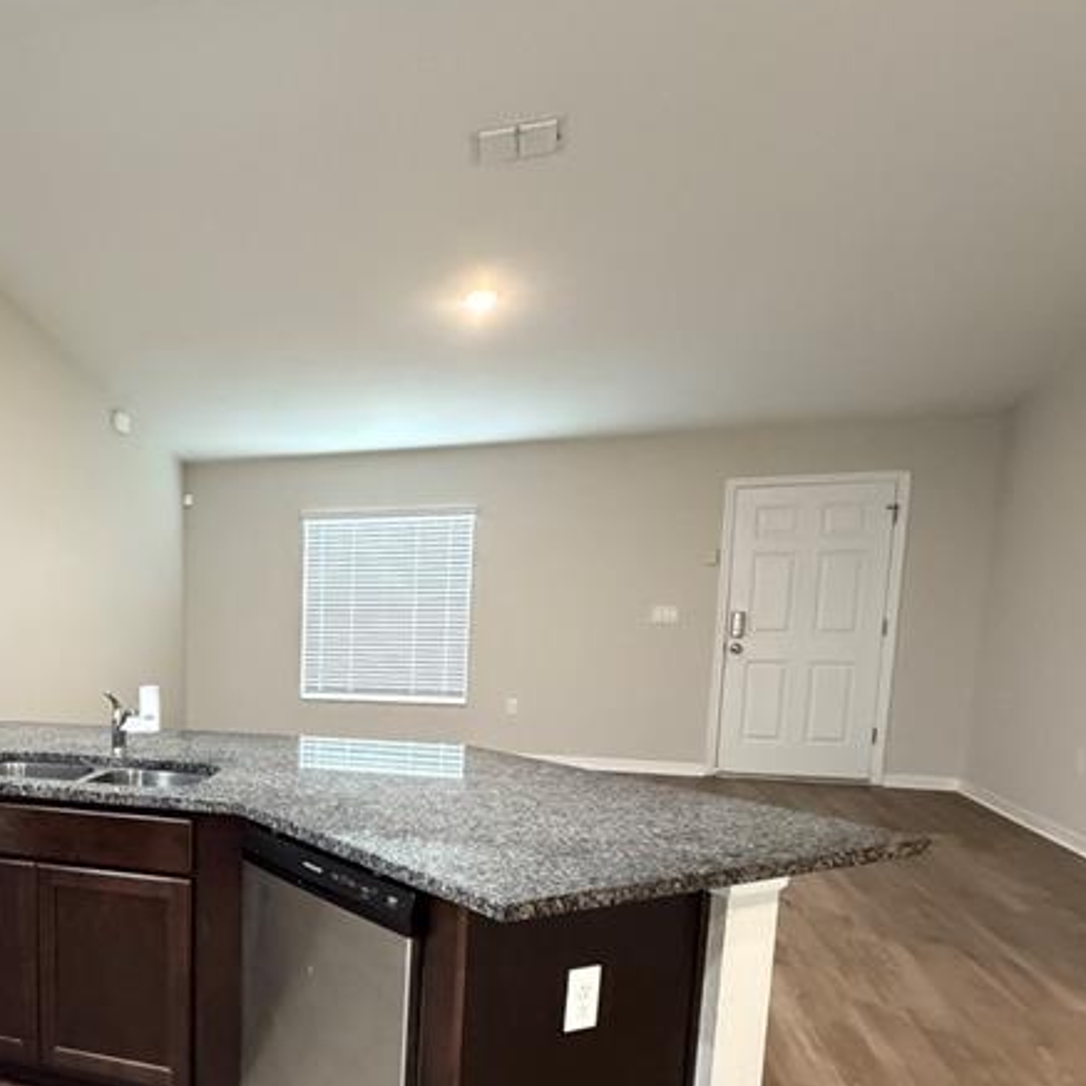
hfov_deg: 49.3
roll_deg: +0.8
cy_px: 728
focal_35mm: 29
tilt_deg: -7.6
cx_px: 99
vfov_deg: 54.4
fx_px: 1029
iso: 1250
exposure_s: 1/60
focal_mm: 2.22
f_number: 2.2
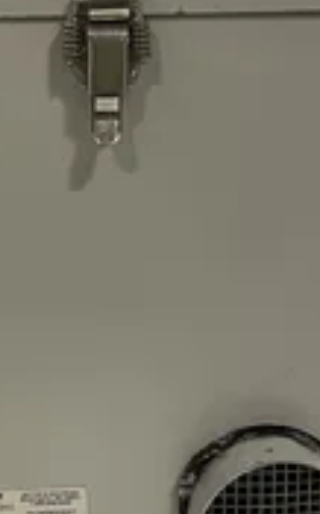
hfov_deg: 20.4
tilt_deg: -16.5
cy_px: 238
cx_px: 68
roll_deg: -1.8
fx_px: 881
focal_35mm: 63
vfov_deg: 32.5
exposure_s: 1/60
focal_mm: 4.2
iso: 200
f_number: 1.6
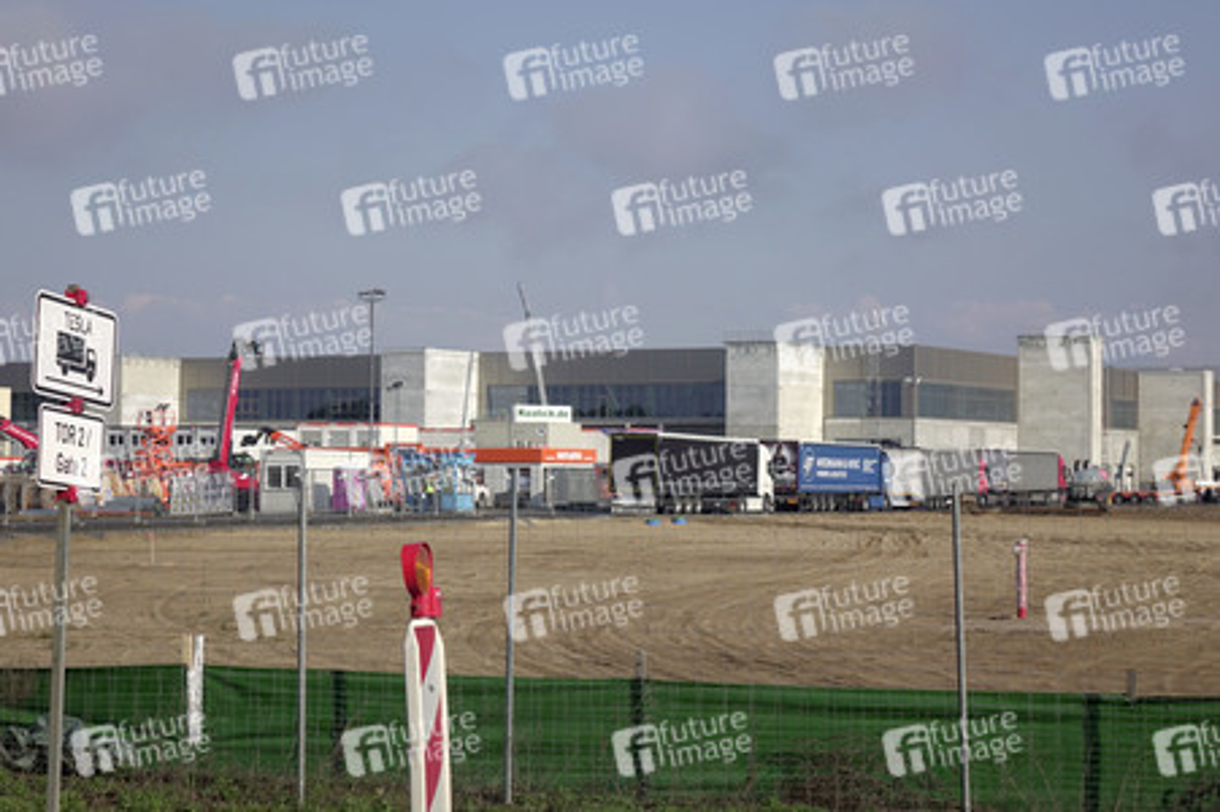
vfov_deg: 17.9
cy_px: 406
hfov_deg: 26.7
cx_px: 610
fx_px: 2574
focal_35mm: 76
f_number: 5
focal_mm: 28.02
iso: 100
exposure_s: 1/125
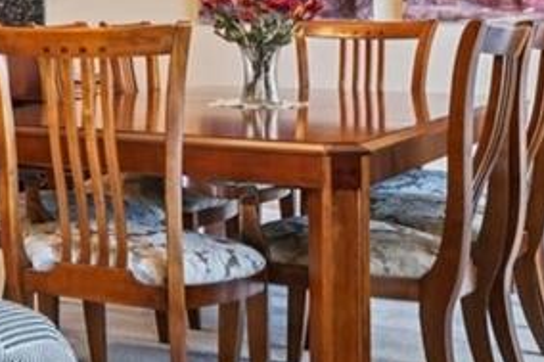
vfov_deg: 16.9
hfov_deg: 17.8
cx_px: -550
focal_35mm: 79
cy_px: -2
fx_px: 1193
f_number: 11
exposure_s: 1/5
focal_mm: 14
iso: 400
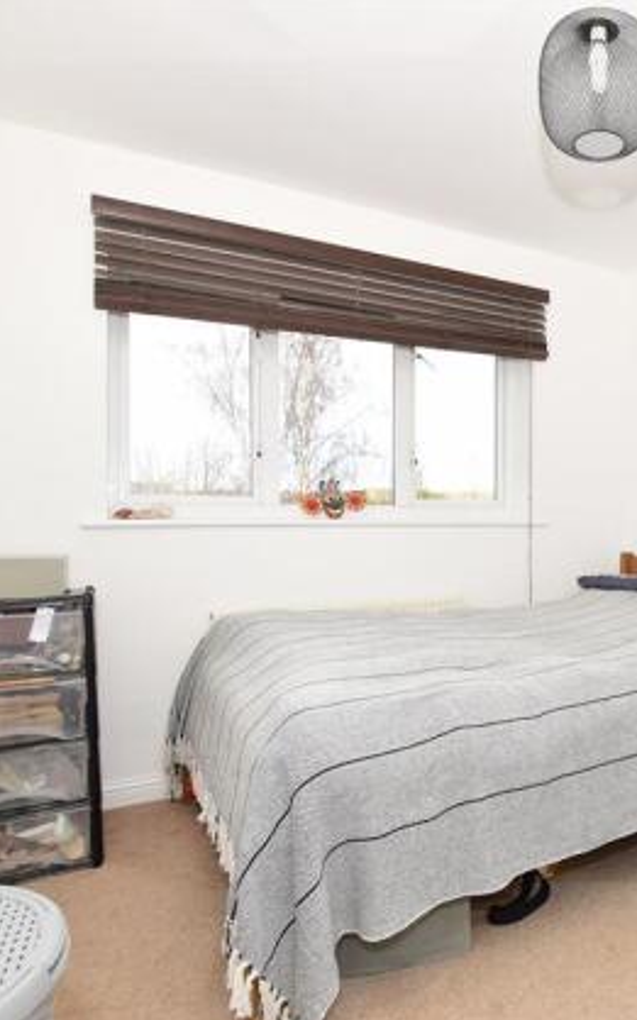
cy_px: 526
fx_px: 667
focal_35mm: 24
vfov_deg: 74.8
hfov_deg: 45.9
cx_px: 581
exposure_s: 1/160
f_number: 8
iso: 400
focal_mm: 10
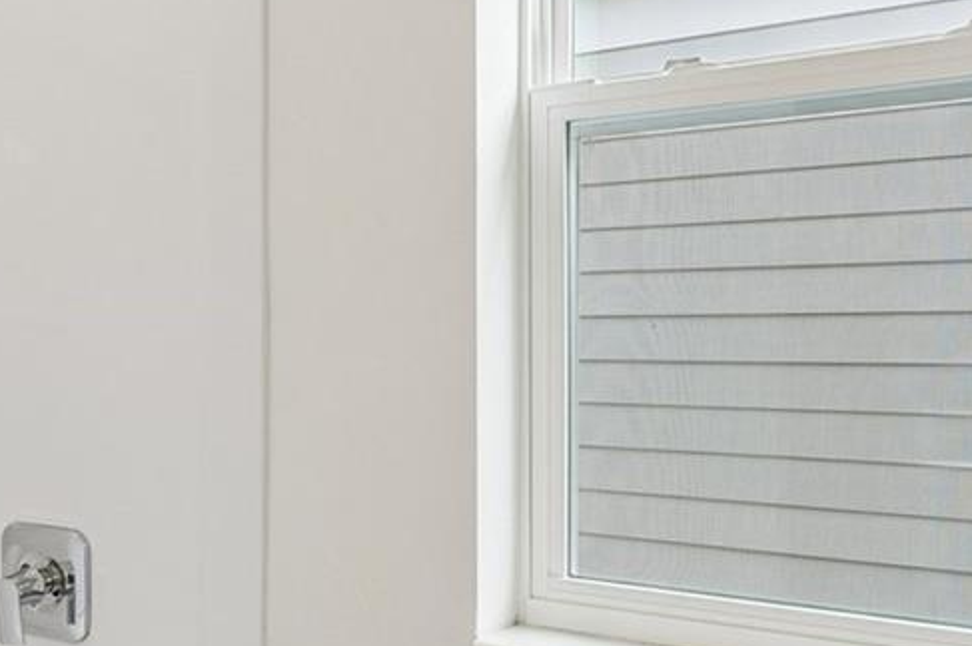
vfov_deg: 29.2
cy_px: 333
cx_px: 4
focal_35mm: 46
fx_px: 1241
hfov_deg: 38.1
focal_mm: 14
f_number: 8
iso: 400
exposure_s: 1/200
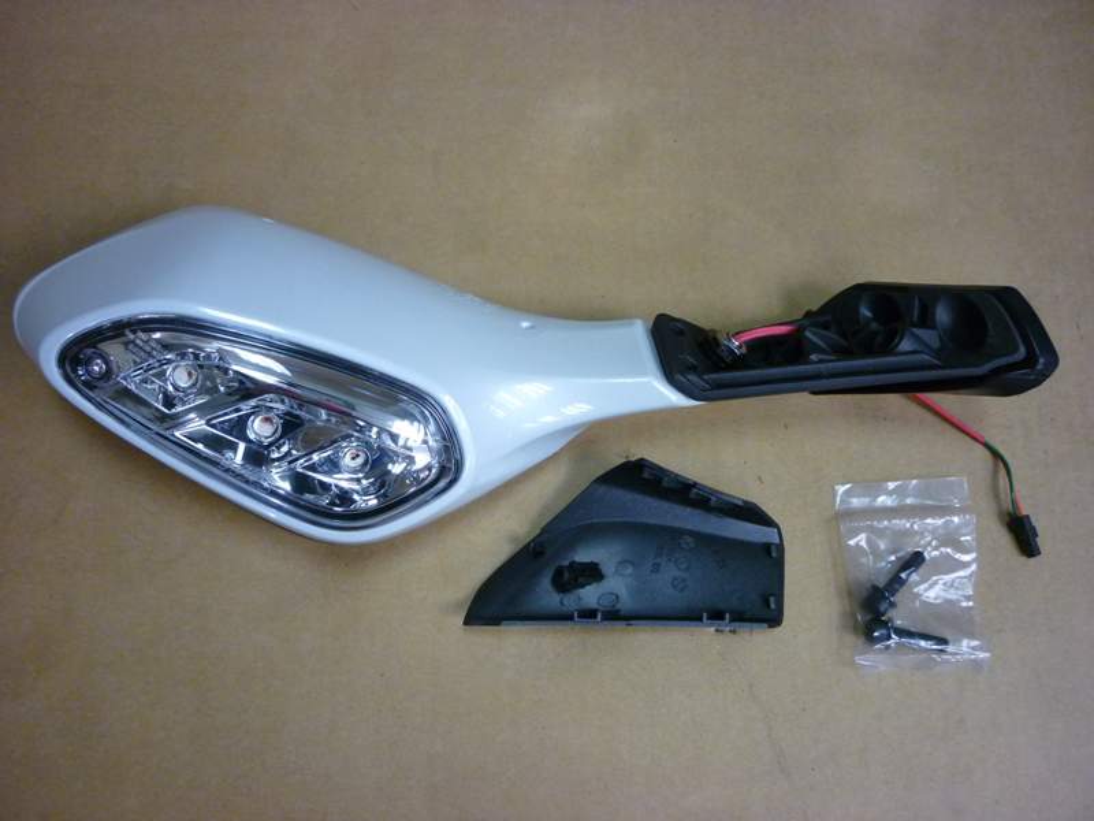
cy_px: 410
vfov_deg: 42.9
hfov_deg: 55.4
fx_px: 1043
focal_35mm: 33
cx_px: 547
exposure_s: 1/30
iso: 320
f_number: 2.8
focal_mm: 5.5
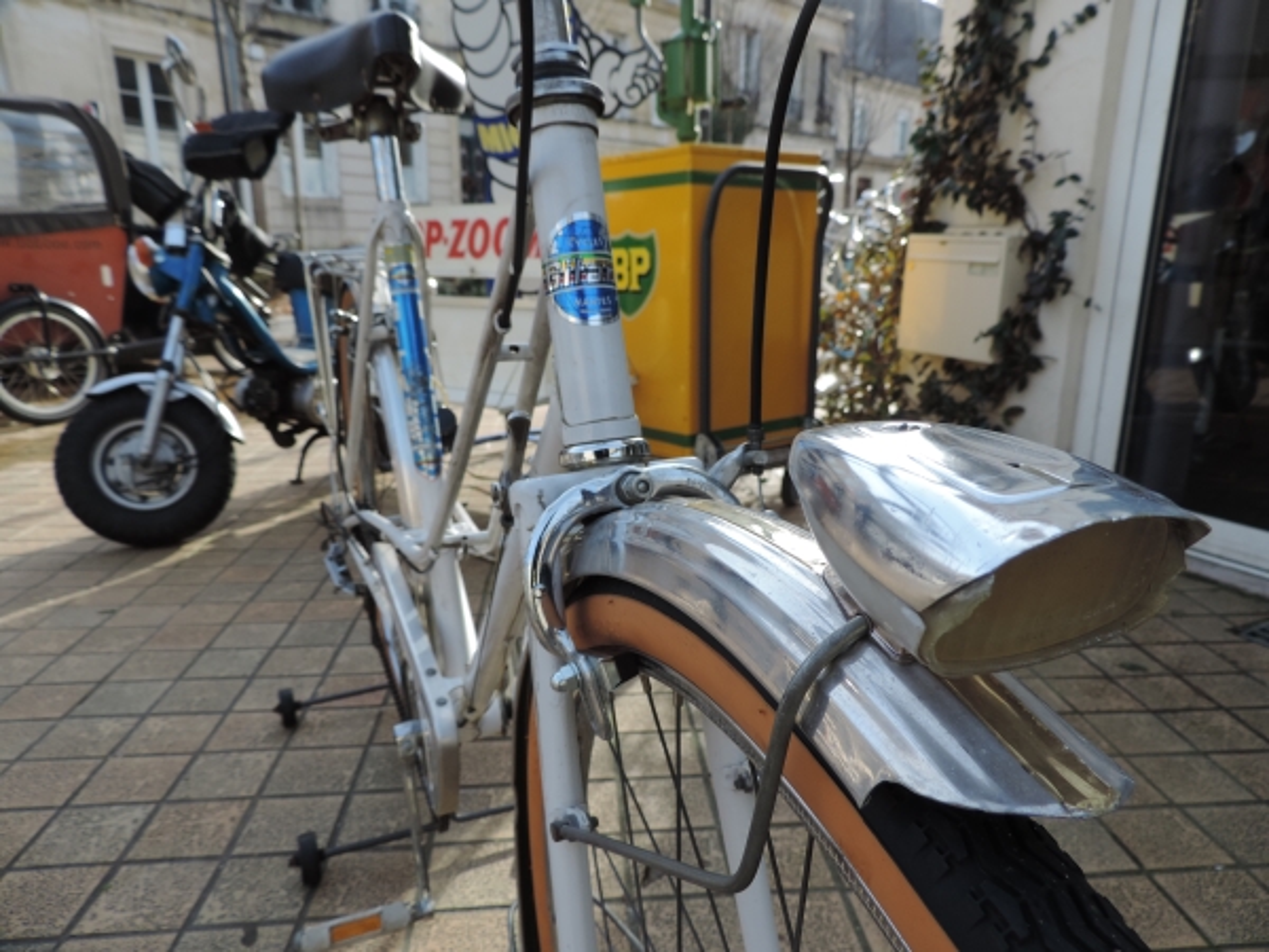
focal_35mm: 24
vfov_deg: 56.8
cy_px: 476
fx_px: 880
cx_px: 634
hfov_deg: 71.6
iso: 80
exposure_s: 1/400
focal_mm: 4.3
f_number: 3
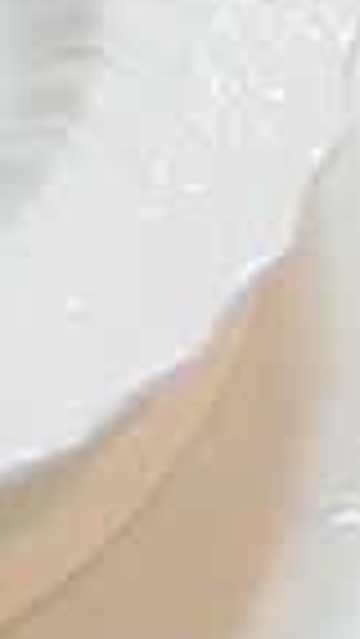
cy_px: -40
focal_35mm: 276
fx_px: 4678
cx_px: -430
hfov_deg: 4.3
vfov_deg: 7.8
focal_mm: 50
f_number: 5.6
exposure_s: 1/80
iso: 1600
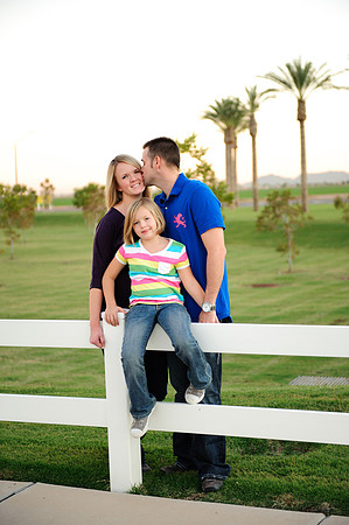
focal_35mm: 70
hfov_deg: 19.4
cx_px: 174
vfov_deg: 28.9
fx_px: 1020
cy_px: 262
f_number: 2.8
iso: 1000
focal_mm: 70
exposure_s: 1/250
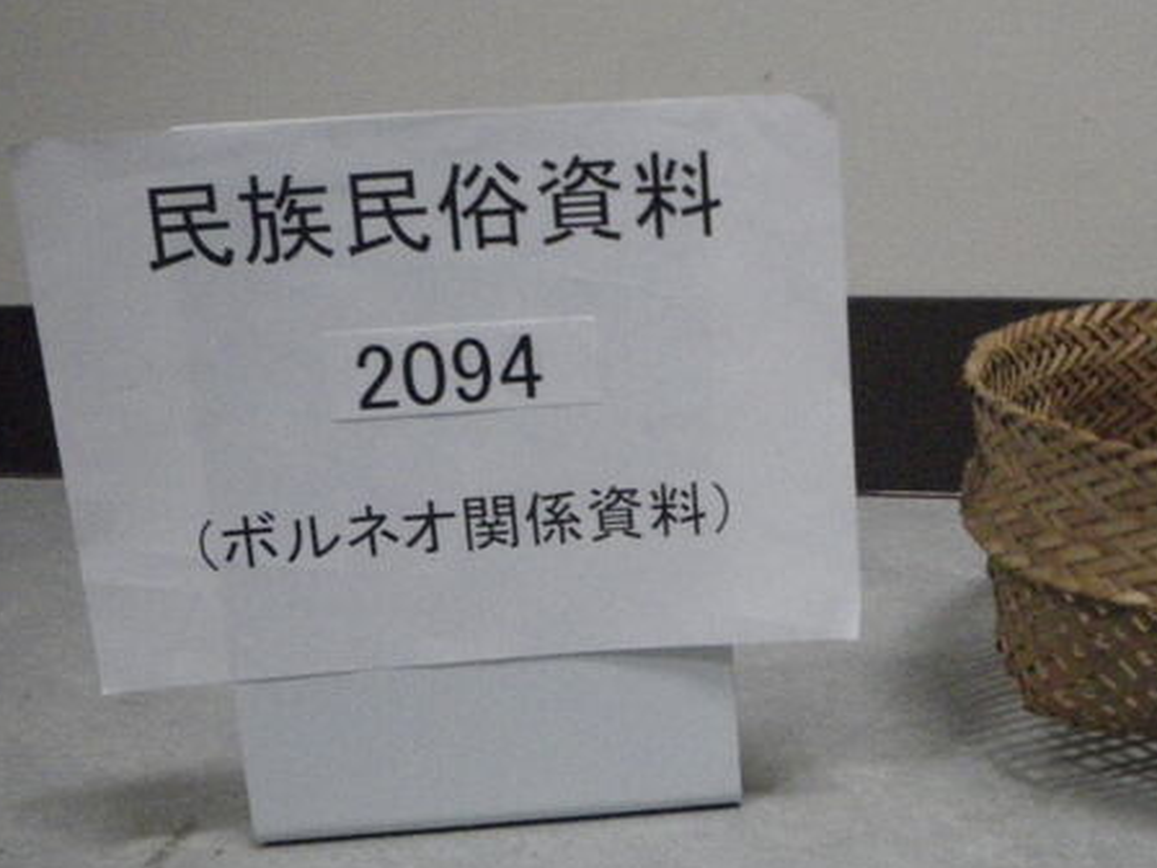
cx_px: 950
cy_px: 561
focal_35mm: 50
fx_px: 1671
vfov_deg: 29.0
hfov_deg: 36.7
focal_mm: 5
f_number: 3.5
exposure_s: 1/50
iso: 800
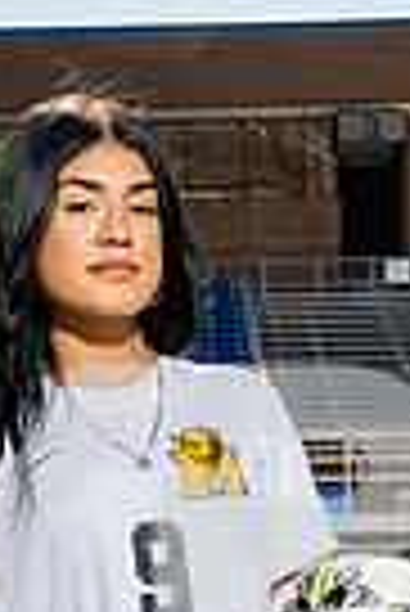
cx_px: 113
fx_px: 2198
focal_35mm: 129
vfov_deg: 15.1
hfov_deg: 10.6
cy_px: 824
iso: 320
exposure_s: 1/250
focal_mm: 39
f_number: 11
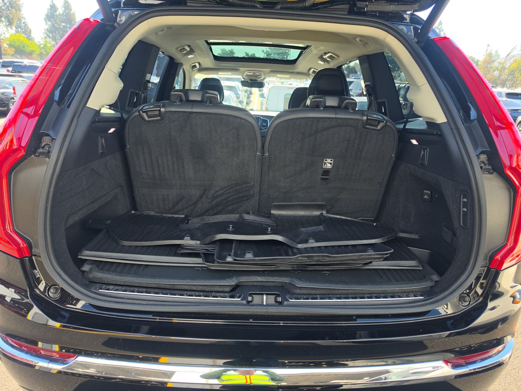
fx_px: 346
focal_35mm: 23
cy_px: 196
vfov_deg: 58.9
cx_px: 260
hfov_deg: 73.9
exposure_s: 1/189
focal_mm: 6.5
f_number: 1.4
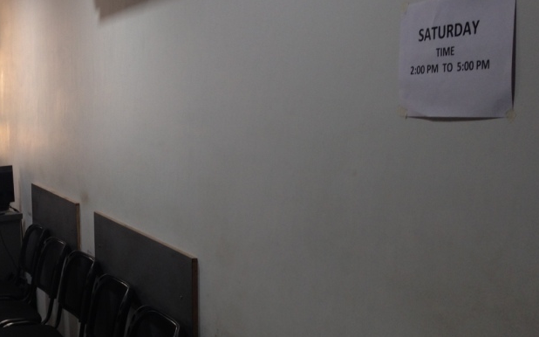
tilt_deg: -5.6
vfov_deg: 22.3
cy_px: 194
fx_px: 852
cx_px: 145
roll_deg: -0.7
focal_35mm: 58
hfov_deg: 34.5
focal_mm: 4.12
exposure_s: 1/20
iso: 64
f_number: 2.4
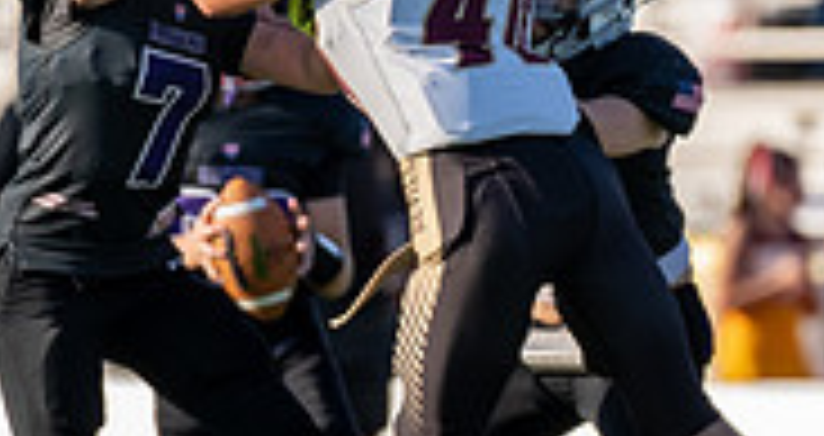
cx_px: 363
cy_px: 396
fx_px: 23816
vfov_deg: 1.1
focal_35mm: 1105
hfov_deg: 2.0
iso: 100
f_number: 2.8
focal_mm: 200
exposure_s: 1/1250
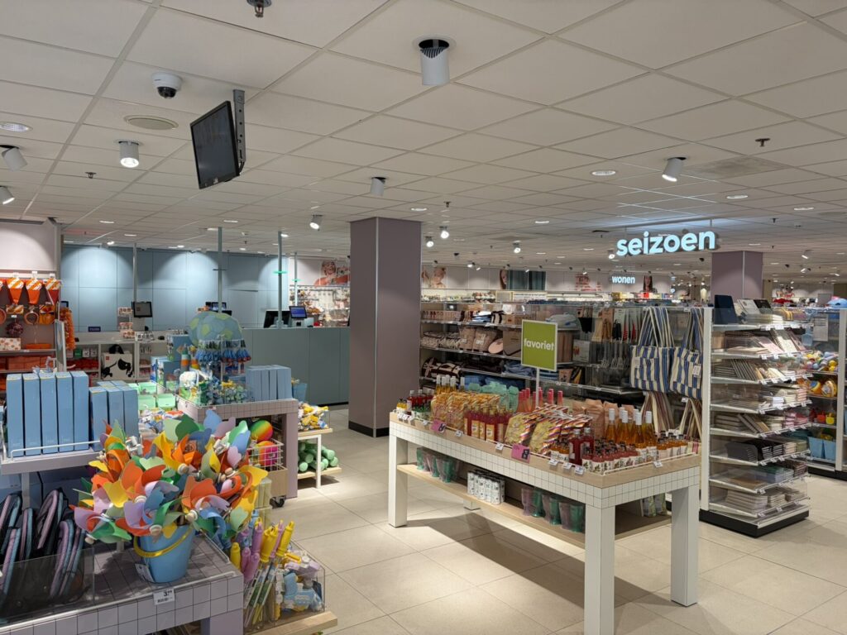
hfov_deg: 67.3
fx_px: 636
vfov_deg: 53.1
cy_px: 318
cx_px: 424
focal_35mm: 26
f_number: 1.6
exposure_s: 1/140
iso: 40
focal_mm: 5.96
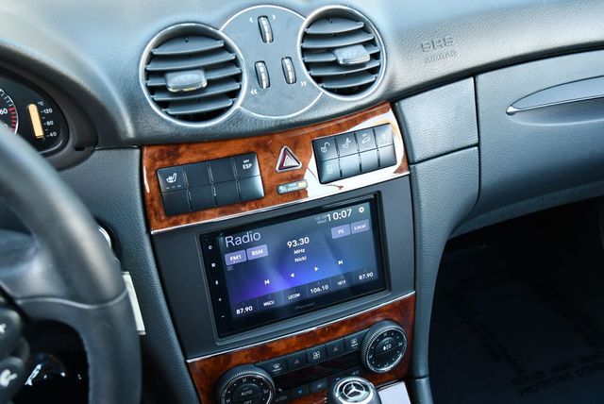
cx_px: 302
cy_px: 202
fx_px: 605
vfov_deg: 36.9
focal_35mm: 36
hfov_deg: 53.1
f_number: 3.5
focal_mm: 18
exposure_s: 1/125
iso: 900
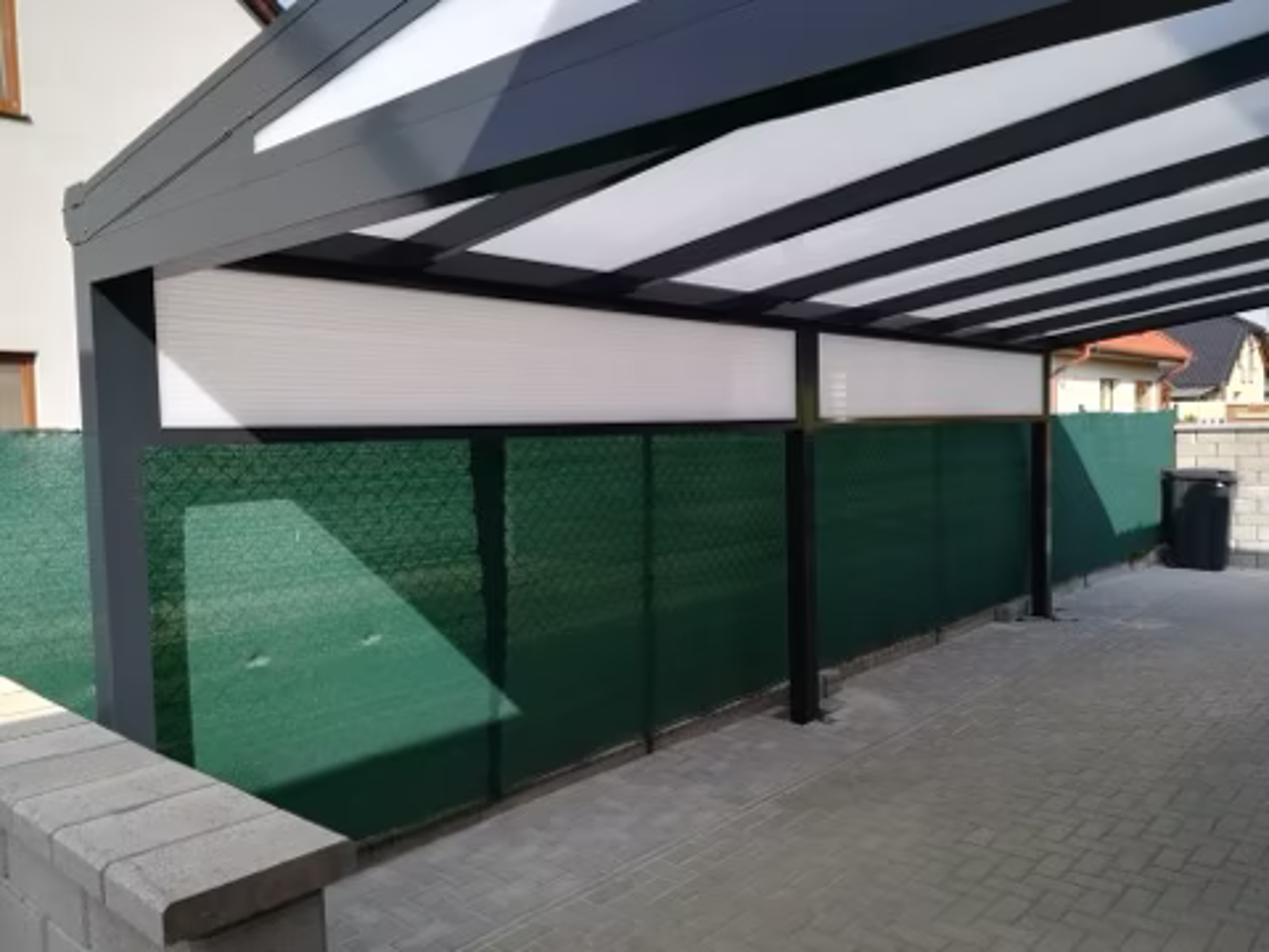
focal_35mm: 26
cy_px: 476
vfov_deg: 53.1
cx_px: 634
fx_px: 953
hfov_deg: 67.3
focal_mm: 3.83
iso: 50
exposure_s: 1/545
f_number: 2.2
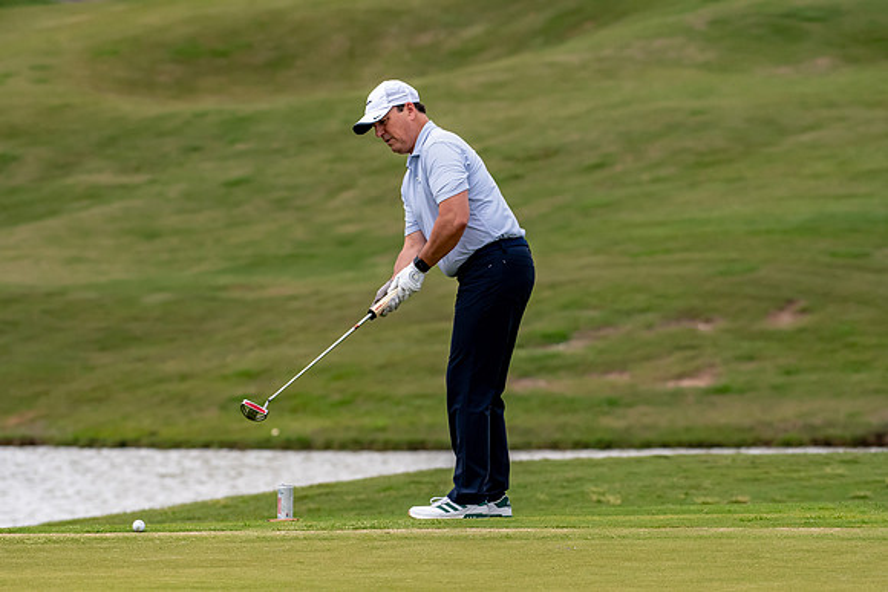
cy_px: 296
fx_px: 7401
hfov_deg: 6.9
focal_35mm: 300
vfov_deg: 4.6
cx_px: 444
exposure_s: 1/2000
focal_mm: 200
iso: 1250
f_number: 5.6
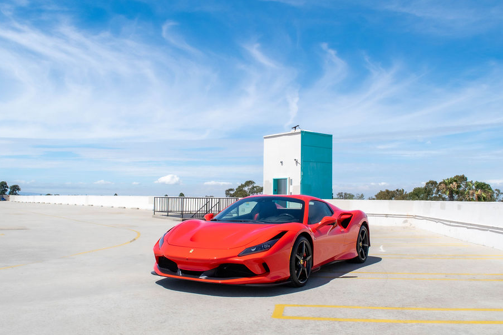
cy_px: 178
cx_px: 250
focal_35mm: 34
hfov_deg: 55.8
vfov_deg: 38.9
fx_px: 475
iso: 400
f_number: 8
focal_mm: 20
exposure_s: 1/2000
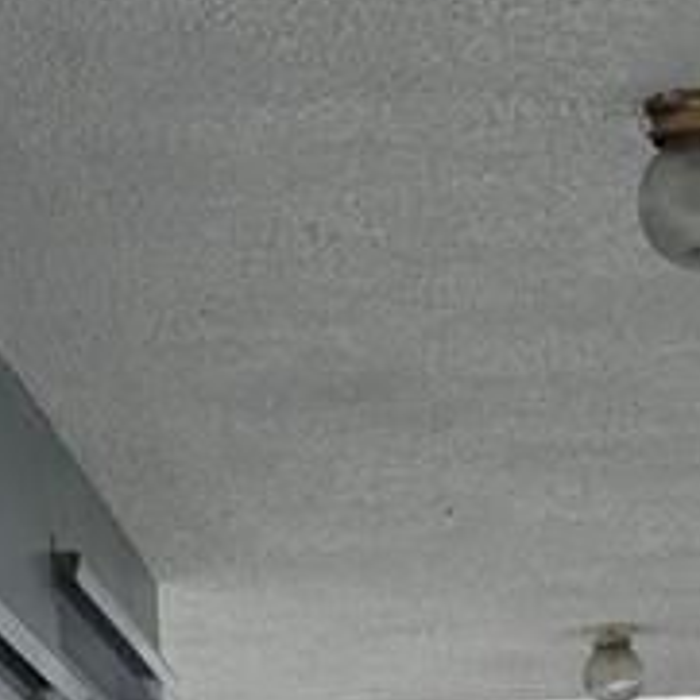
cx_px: 553
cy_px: 1825
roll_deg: +1.7
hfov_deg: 12.3
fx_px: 3226
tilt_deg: -9.9
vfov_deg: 10.3
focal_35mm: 141
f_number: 1.78
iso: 80
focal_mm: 6.76
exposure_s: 1/2169
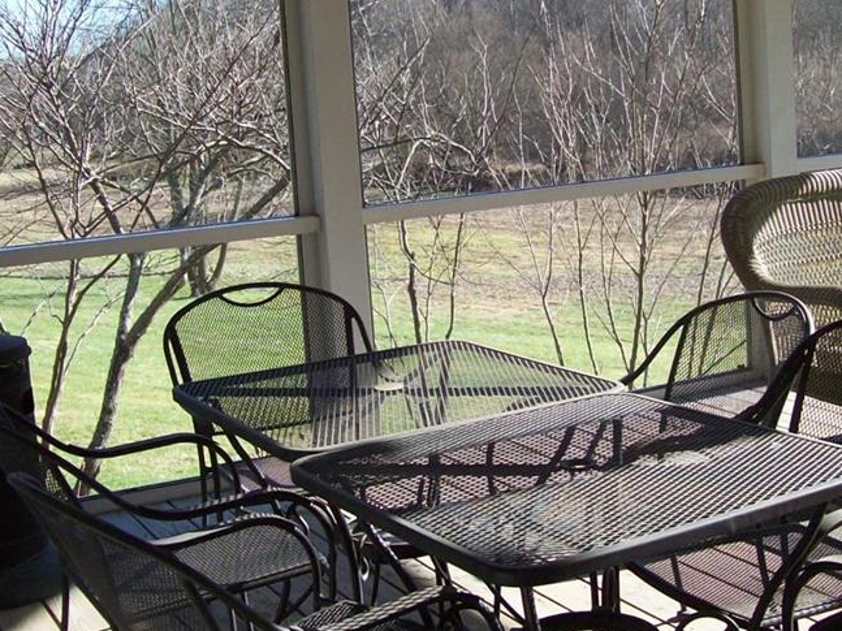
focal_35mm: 57
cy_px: 242
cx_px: 466
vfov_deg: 25.6
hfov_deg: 33.8
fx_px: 1386
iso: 80
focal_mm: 6
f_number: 2.7
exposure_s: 1/242
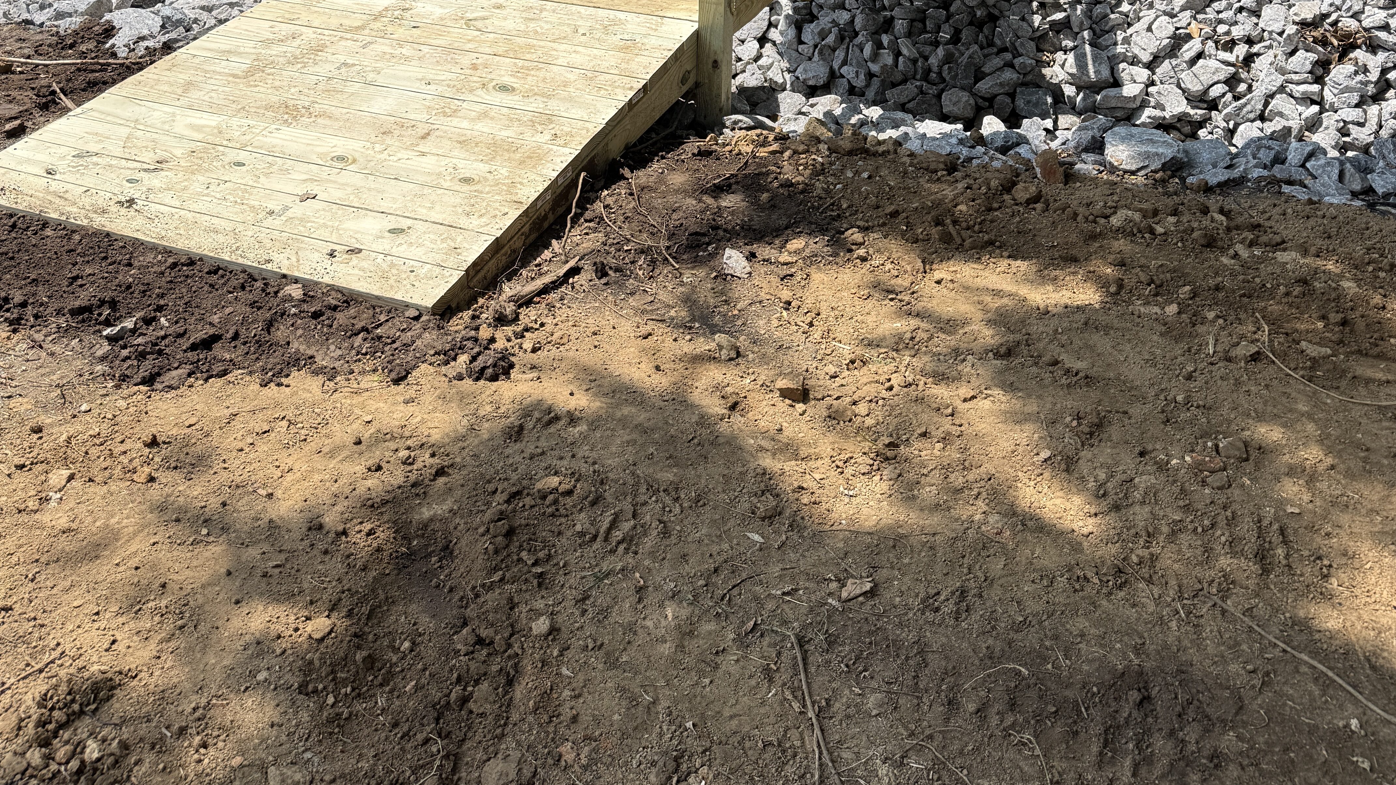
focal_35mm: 35
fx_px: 1296
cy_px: -37
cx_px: 700
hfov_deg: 56.6
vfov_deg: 30.8
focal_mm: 6.76
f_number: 1.78
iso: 80
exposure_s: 1/3145
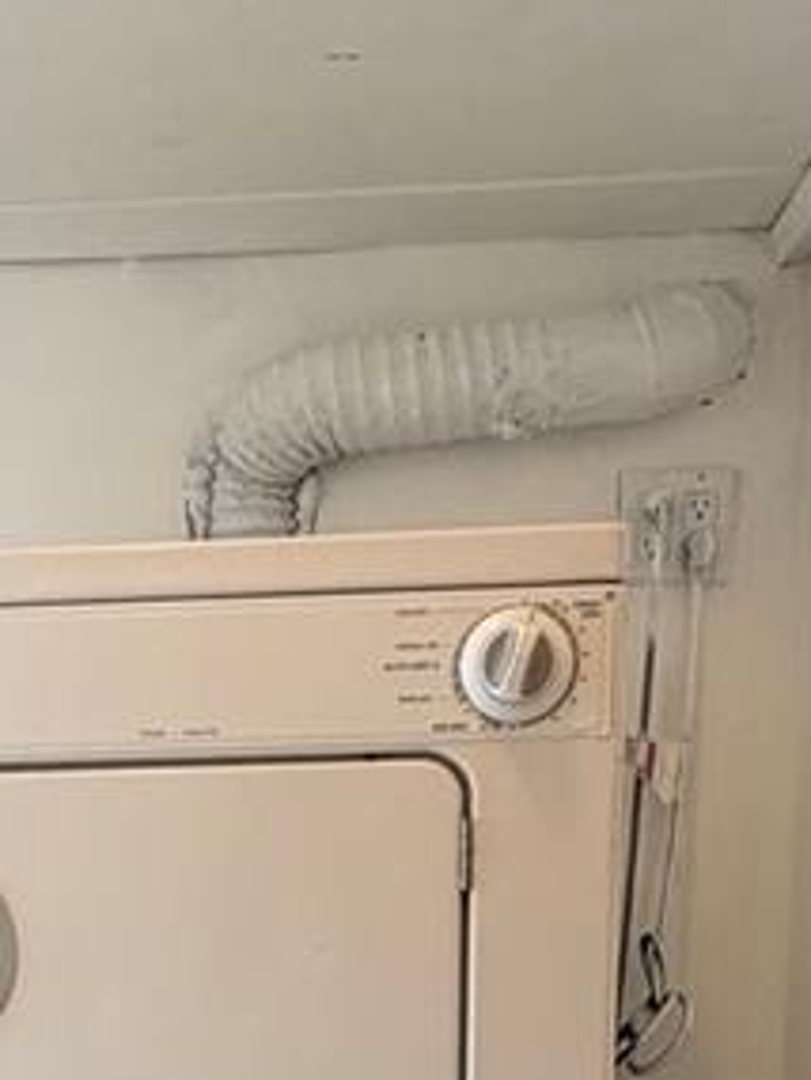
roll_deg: +1.0
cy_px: 1258
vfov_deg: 28.8
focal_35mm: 59
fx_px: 1842
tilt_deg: -8.7
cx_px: 99
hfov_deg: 24.2
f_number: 2.2
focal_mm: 2.22
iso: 200
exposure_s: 1/120
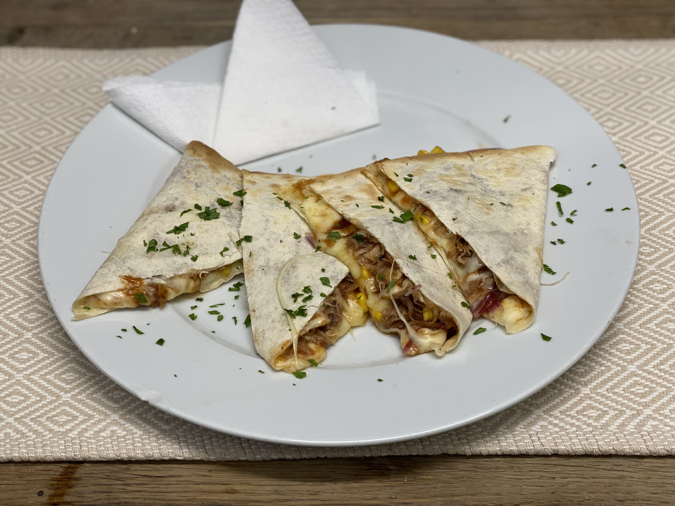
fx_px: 1014
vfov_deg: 28.0
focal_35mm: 52
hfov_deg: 36.8
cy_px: 253
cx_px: 338
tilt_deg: -45.2
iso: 64
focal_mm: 6
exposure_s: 1/122
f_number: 2
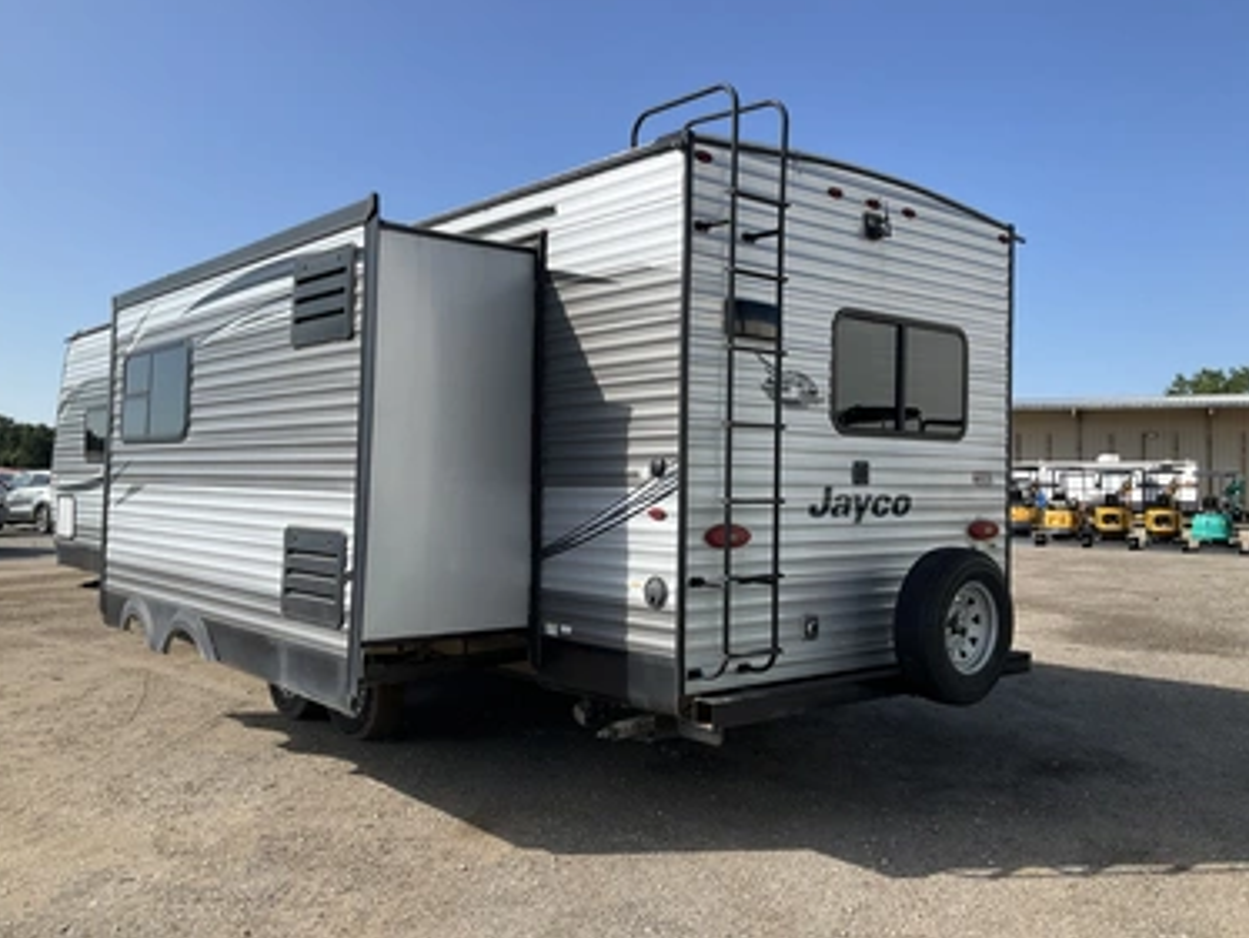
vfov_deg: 45.5
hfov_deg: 58.3
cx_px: 618
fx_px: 1119
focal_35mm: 31
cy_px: 461
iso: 25
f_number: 1.8
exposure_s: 1/1626
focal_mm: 3
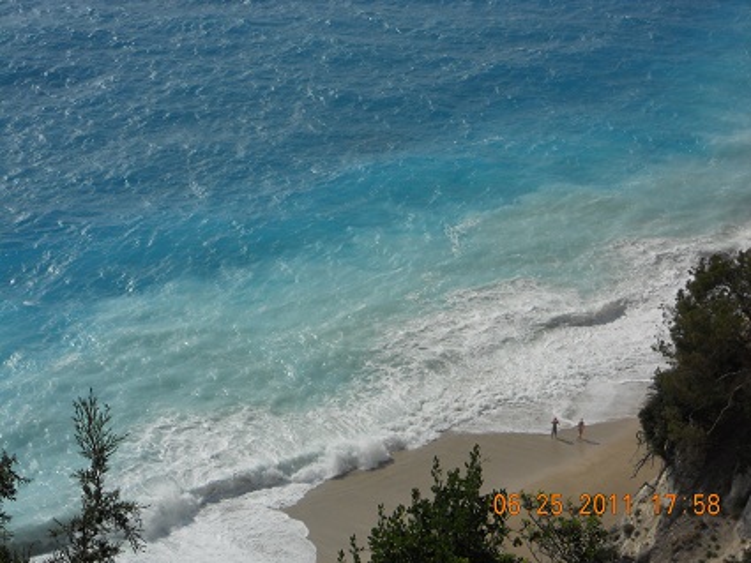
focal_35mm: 108
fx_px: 2344
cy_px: 282
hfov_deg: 18.2
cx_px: 376
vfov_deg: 13.7
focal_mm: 19.6
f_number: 5.9
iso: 80
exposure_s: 1/1000
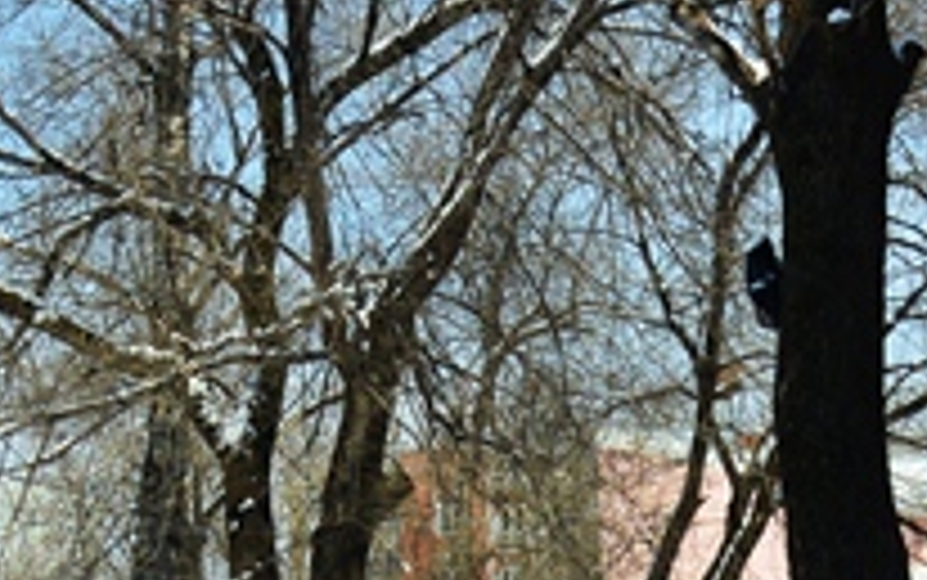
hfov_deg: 18.0
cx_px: 716
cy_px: 976
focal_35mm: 115
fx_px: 2907
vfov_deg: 10.8
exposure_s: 1/1000
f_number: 5
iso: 100
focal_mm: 11
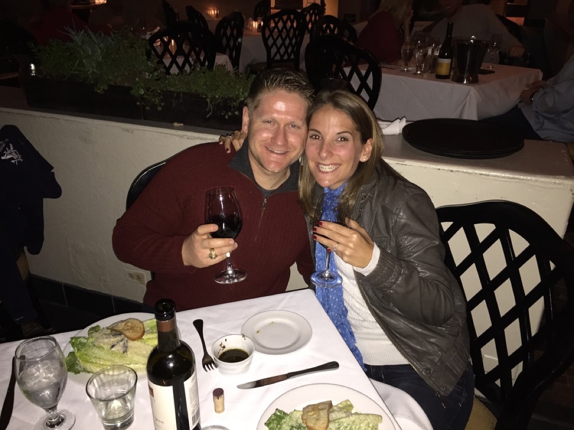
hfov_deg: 61.7
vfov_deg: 48.2
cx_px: 287
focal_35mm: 29
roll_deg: -0.3
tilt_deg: -24.8
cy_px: 215
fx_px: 481
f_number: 2.2
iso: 160
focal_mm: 4.15
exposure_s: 1/16
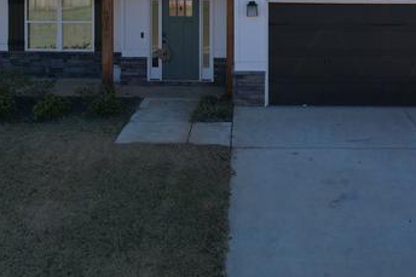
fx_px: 554
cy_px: -11
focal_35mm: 48
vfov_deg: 26.3
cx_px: 226
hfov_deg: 41.1
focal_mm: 8.38
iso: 100
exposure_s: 1/1500
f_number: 2.8
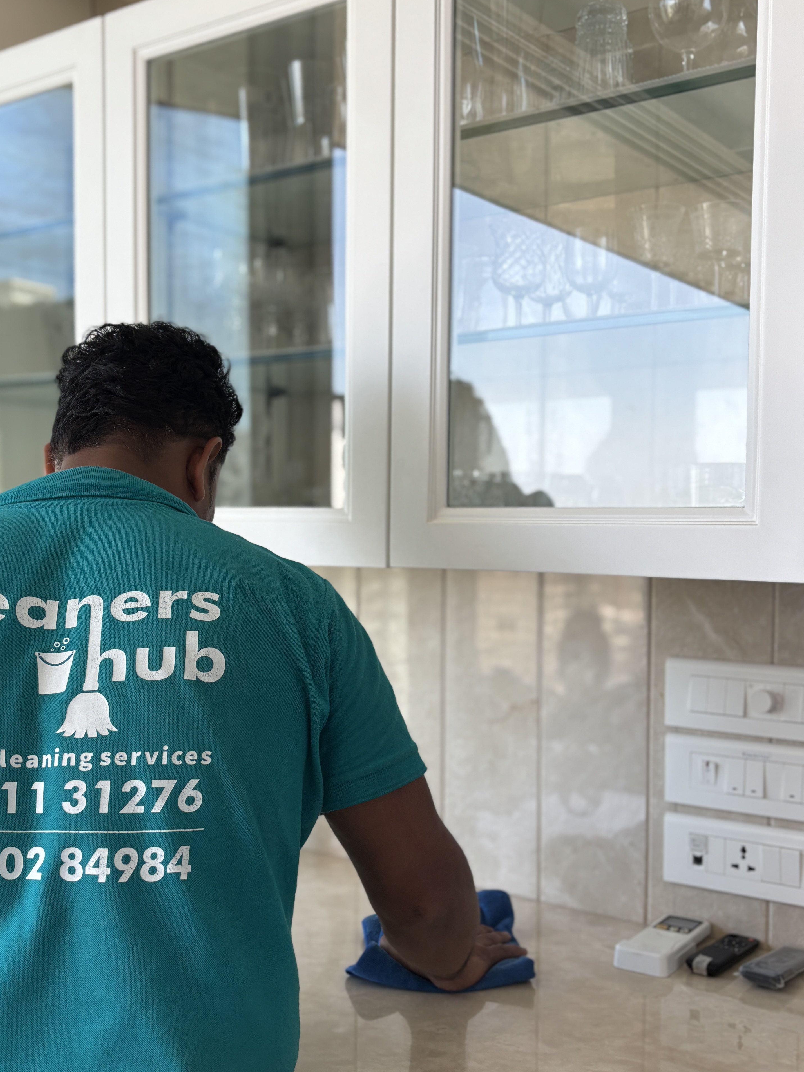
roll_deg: -0.8
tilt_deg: -3.2
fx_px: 1208
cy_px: 571
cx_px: 350
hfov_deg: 36.8
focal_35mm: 39
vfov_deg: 47.8
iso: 50
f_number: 1.6
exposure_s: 1/276
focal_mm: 5.96
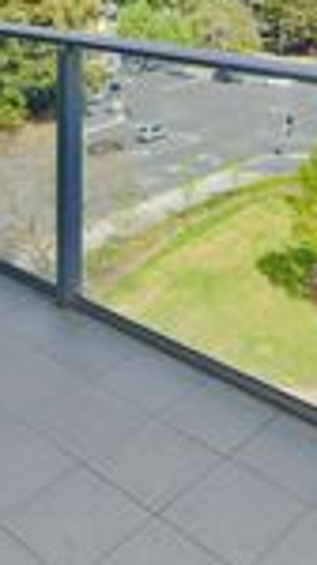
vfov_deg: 41.8
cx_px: 219
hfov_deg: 25.7
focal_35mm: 46
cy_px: 81
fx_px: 690
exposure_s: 1/250
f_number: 9
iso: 200
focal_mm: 14
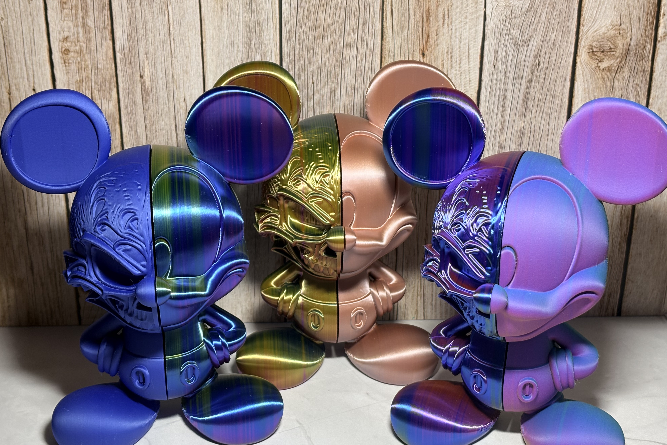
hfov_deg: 36.2
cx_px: 337
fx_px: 1019
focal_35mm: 55
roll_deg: +0.4
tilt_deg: -22.6
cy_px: 251
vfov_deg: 24.6
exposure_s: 1/100
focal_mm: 5.96
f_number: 1.6
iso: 32
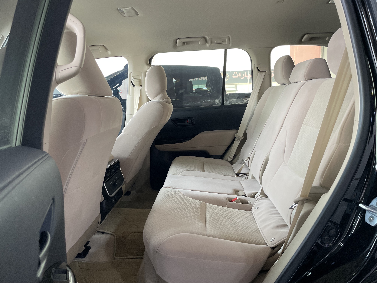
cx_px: 188
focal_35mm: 26
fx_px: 283
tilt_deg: -9.6
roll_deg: +0.9
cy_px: 142
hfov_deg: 67.3
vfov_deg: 53.1
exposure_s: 1/100
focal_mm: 4.2
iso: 125
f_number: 1.6
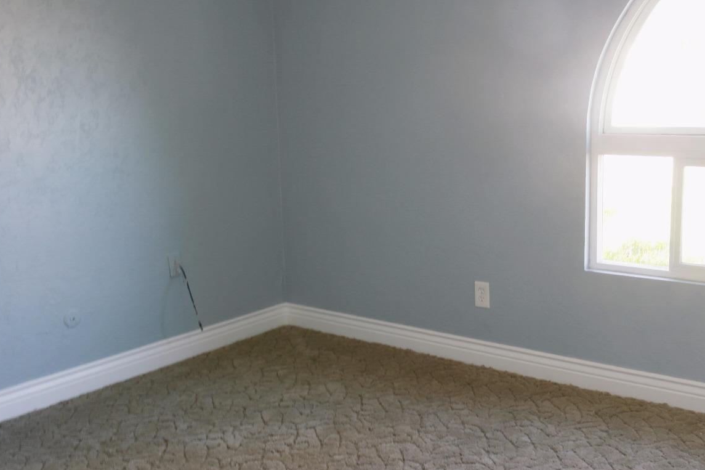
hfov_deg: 49.1
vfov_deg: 34.2
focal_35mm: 39
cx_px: 440
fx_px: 764
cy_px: 227
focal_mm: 20
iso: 200
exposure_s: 1/1.25
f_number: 18
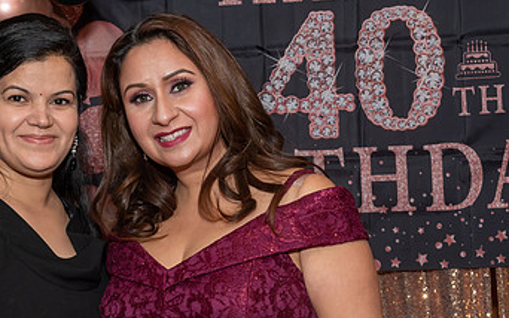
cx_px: 252
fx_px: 1526
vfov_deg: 11.9
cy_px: 196
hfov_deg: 18.9
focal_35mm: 110
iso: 500
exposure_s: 1/250
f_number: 9
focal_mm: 38
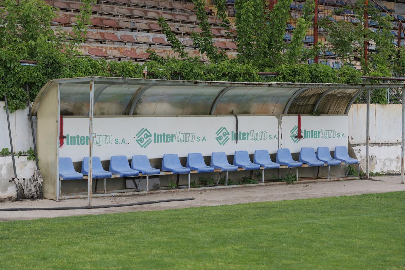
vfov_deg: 15.4
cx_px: 202
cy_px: 135
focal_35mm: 89
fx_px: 1001
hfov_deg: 22.9
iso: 160
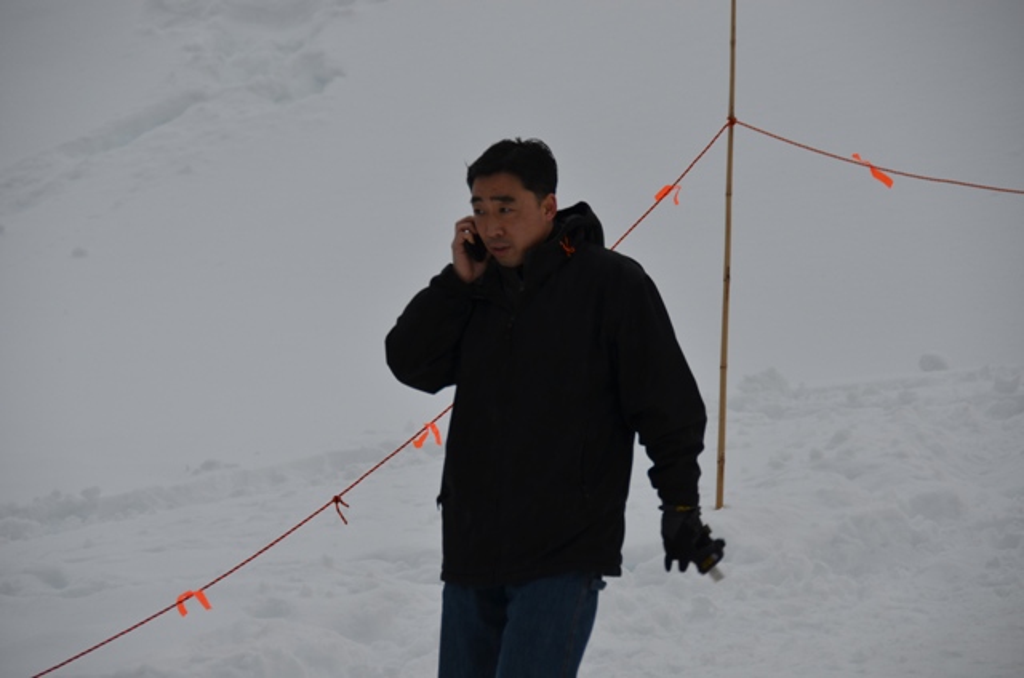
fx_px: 5536
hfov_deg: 10.6
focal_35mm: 195
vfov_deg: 7.0
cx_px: 512
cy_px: 339
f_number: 7.1
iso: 200
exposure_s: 1/200
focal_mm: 130
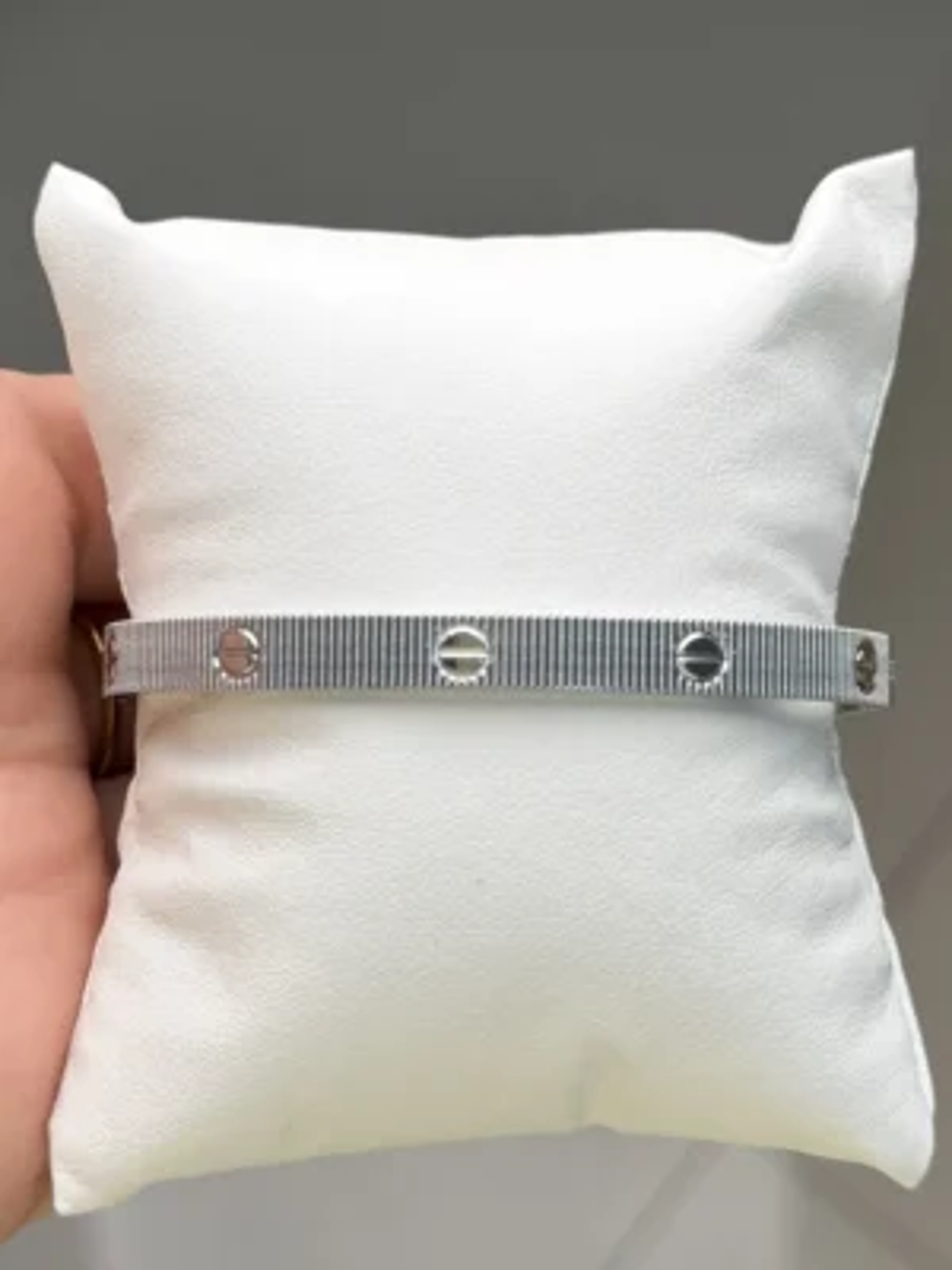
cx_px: 476
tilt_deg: -73.4
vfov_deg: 39.7
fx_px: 1760
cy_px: 635
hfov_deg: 30.3
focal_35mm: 48
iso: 80
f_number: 1.78
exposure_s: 1/786
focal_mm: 6.76
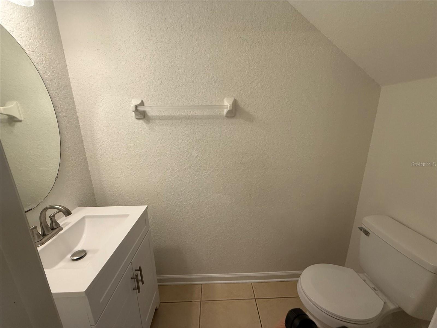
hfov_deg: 102.1
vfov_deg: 85.7
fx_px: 177
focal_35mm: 14
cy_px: 164
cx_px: 218
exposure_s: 1/120
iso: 160
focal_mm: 2.22
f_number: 2.2
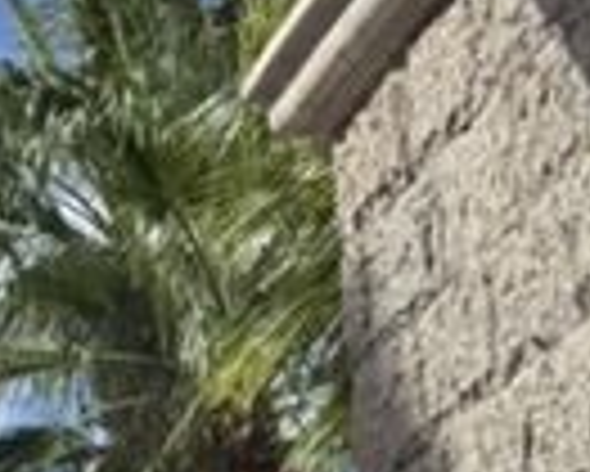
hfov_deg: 10.1
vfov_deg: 8.4
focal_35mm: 183
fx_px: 3198
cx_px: -378
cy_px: 593
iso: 80
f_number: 1.78
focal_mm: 6.76
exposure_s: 1/6410
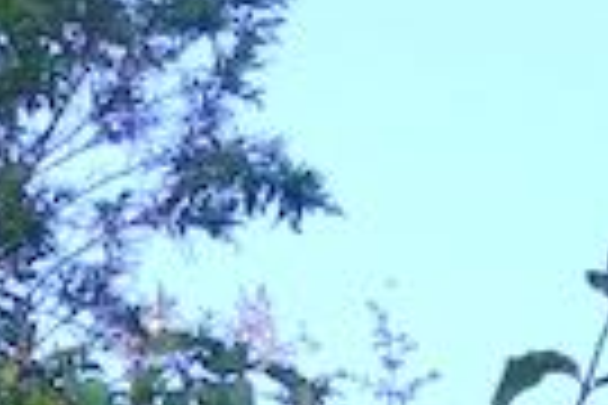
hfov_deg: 7.5
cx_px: -703
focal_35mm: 261
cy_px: 918
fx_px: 4408
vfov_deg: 5.1
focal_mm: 4.12
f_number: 2.4
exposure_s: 1/287
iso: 50
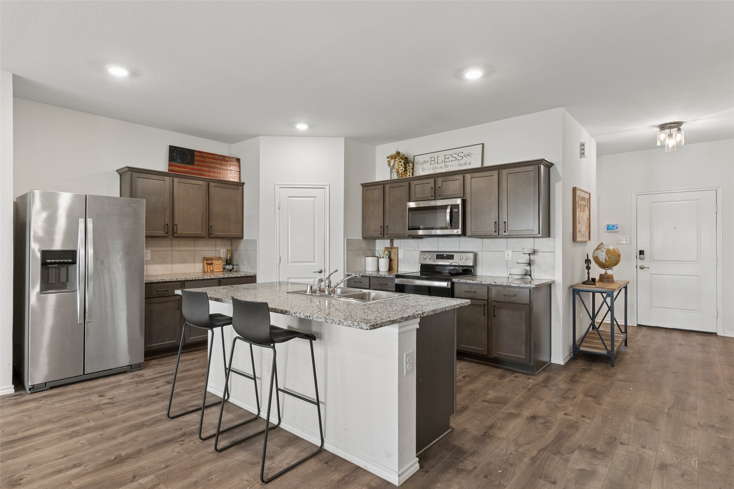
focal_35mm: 19
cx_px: 367
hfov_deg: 86.9
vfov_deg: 64.6
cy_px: 244
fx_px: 387
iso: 400
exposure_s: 1/5
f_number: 10
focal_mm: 19
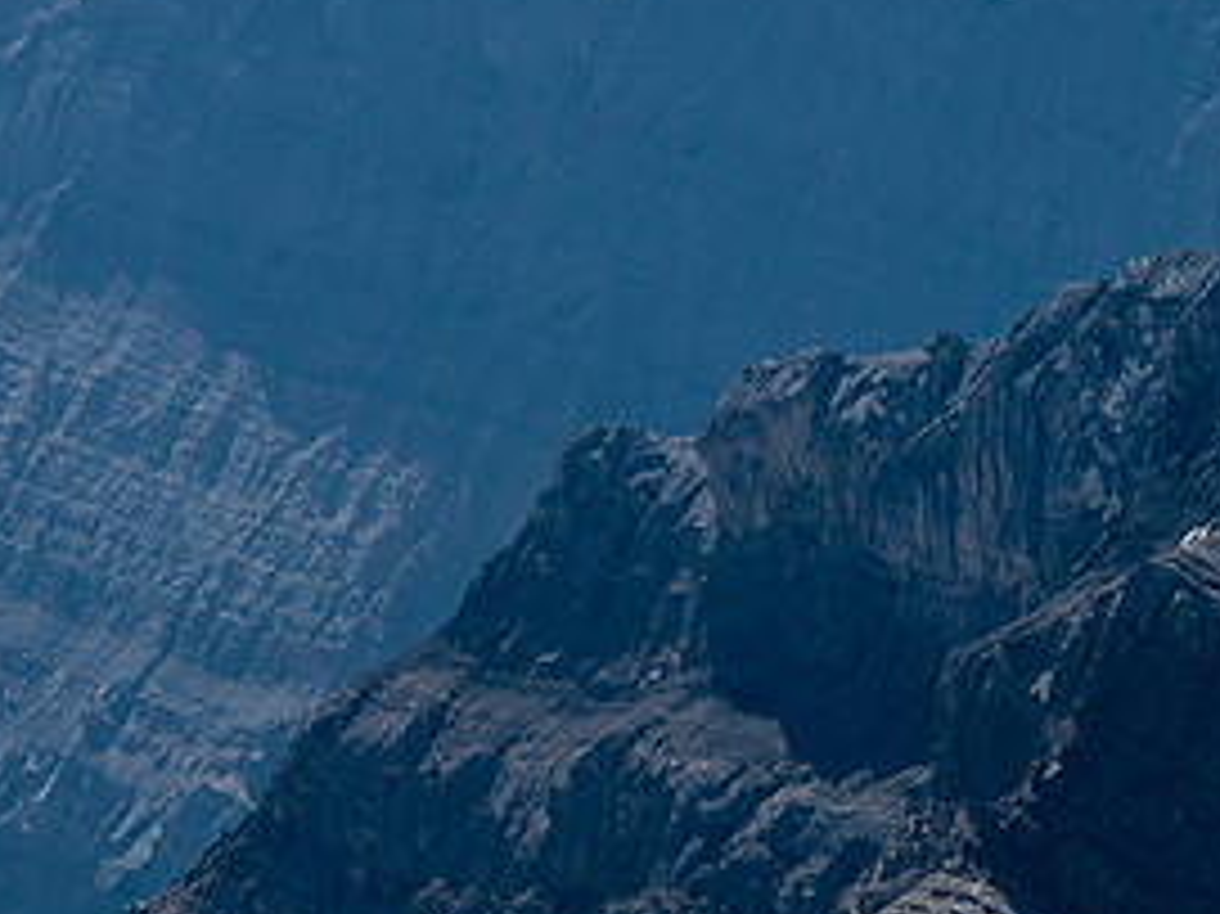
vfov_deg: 3.1
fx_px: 16733
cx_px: 608
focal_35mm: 475
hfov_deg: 4.2
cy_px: 11
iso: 200
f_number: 8
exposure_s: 1/500
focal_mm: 111
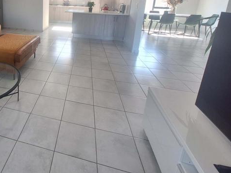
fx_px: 147
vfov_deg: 56.4
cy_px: 33
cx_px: 45
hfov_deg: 68.8
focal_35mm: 22
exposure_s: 1/50
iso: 50
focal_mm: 1.74
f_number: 2.2
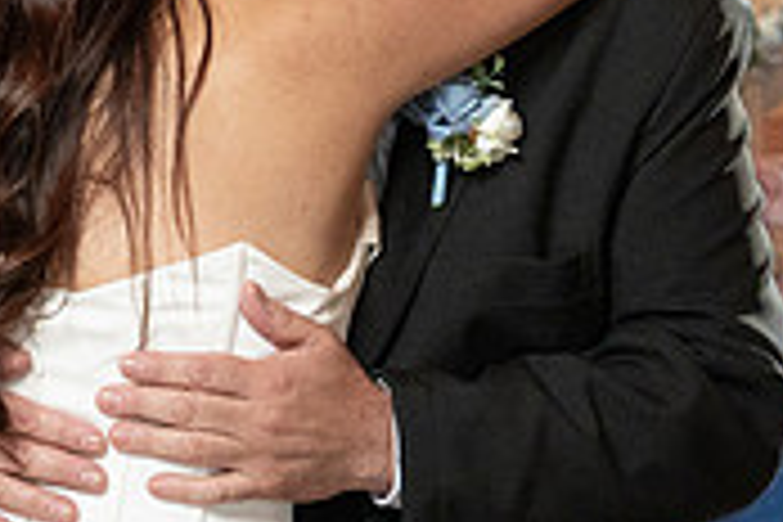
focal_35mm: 252
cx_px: 86
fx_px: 5481
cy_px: 378
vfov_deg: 5.5
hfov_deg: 8.1
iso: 2000
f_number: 5.6
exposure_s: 1/200
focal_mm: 64
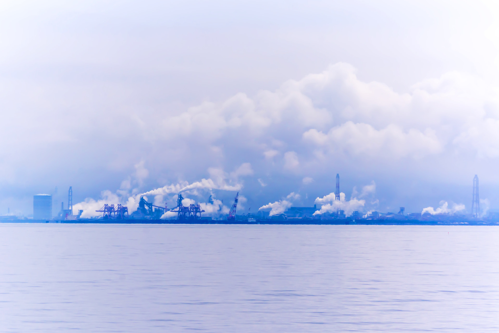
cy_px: 162
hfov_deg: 9.5
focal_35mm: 217
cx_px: 235
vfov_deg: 6.3
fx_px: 3001
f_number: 13
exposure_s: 1/800
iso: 100
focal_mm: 135
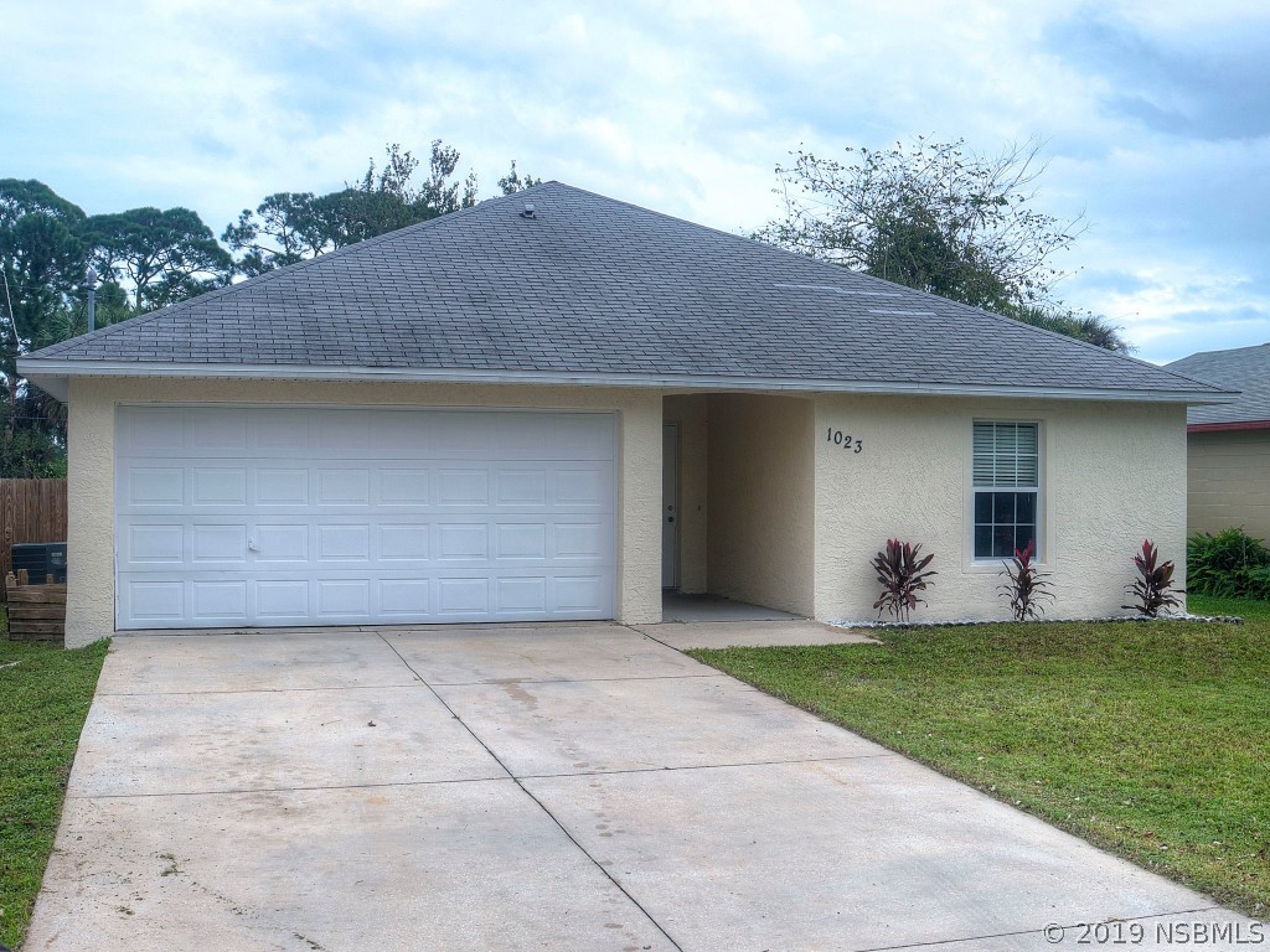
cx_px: 635
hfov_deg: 46.8
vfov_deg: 36.0
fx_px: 1468
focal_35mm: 40
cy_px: 476
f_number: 8
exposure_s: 1/250
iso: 200
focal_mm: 20
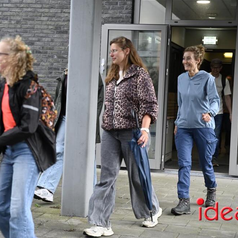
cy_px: 119
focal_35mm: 90
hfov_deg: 19.3
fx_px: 700
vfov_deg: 19.3
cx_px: 103
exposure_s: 1/200
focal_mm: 70
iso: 400
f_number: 2.8
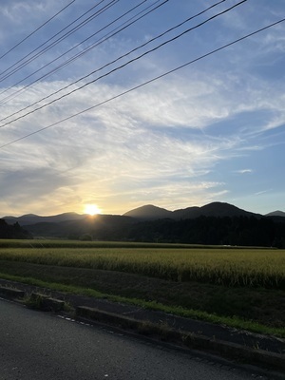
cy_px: 190
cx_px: 142
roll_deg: -0.4
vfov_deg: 67.3
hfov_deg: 53.1
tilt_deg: +11.6
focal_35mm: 26
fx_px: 285
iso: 32
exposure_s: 1/4831
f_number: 1.6
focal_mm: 4.2
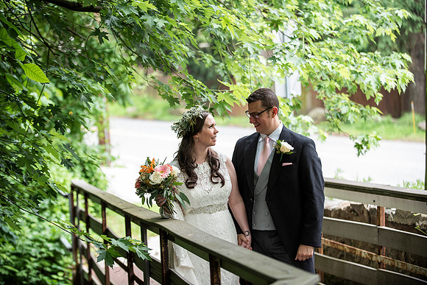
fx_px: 1127
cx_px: 214
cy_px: 142
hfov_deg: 21.5
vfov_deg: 14.4
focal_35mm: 95
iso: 640
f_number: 2.8
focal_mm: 95
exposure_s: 1/500
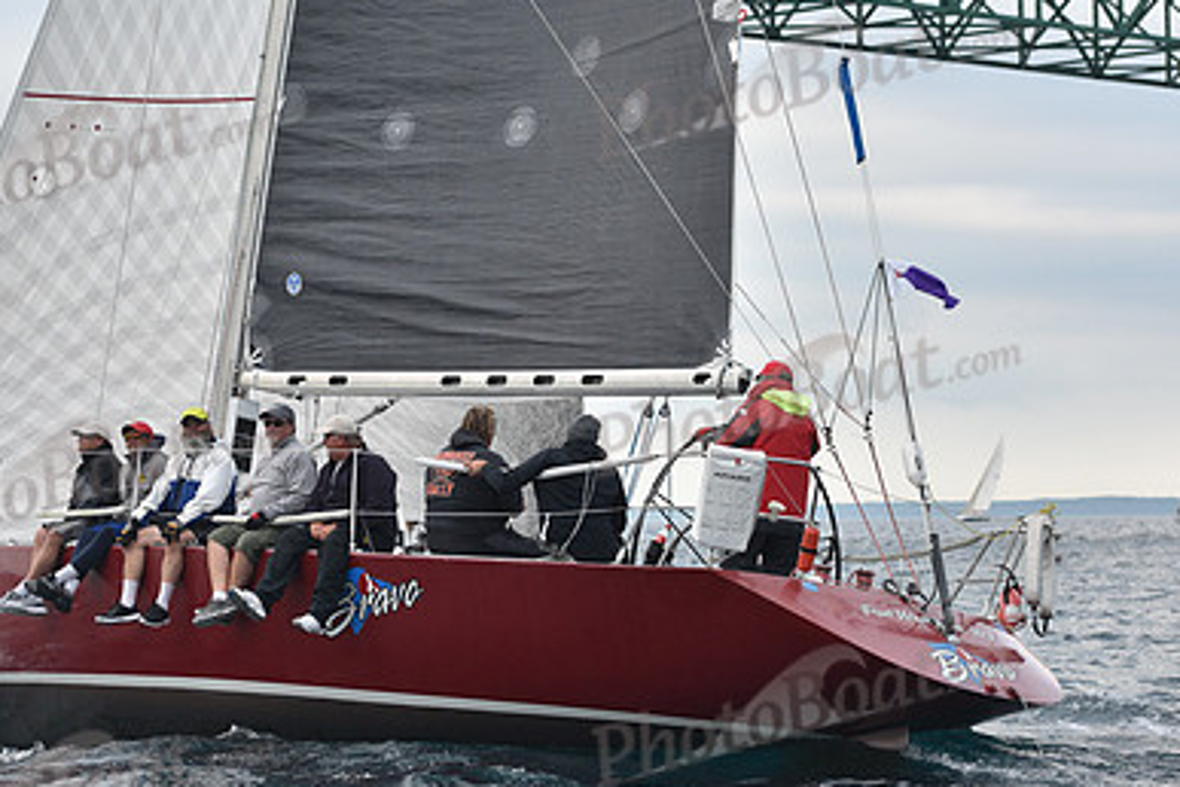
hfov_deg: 19.4
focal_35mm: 105
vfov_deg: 13.0
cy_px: 282
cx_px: 436
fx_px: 3441
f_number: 3.5
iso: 400
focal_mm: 70
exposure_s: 1/640
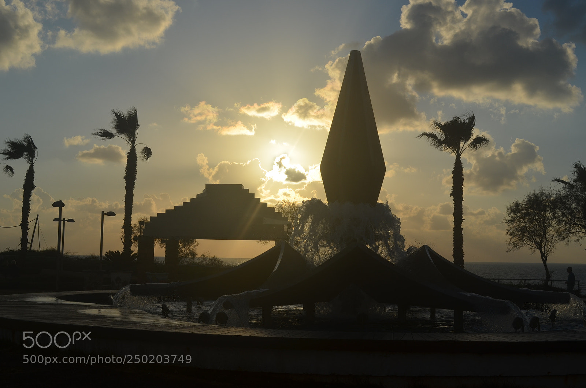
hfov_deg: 37.9
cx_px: 293
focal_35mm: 52
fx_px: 853
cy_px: 194
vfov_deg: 25.6
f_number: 13
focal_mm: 35
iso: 100
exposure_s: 1/640
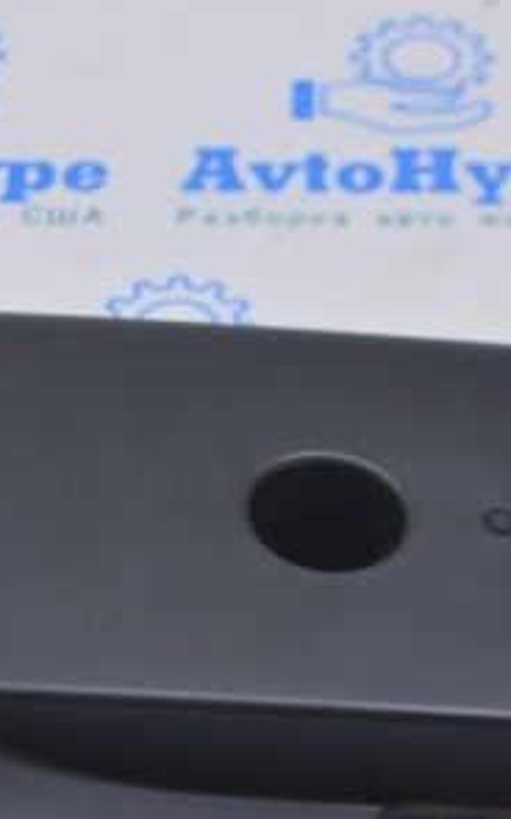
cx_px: 344
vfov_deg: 19.6
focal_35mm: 106
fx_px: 2365
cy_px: 579
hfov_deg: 12.3
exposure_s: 1/25
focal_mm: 32
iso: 400
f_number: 5.6
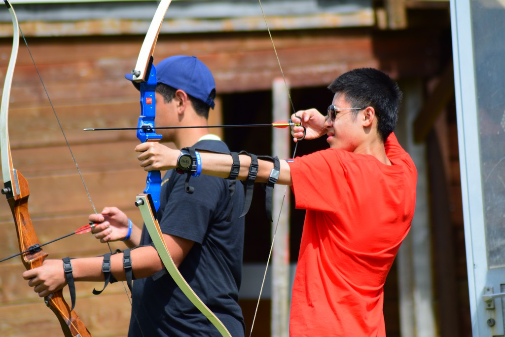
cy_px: 168
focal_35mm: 300
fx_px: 4209
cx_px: 252
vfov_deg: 4.6
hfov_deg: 6.9
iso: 320
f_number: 4.8
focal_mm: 200
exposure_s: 1/1250
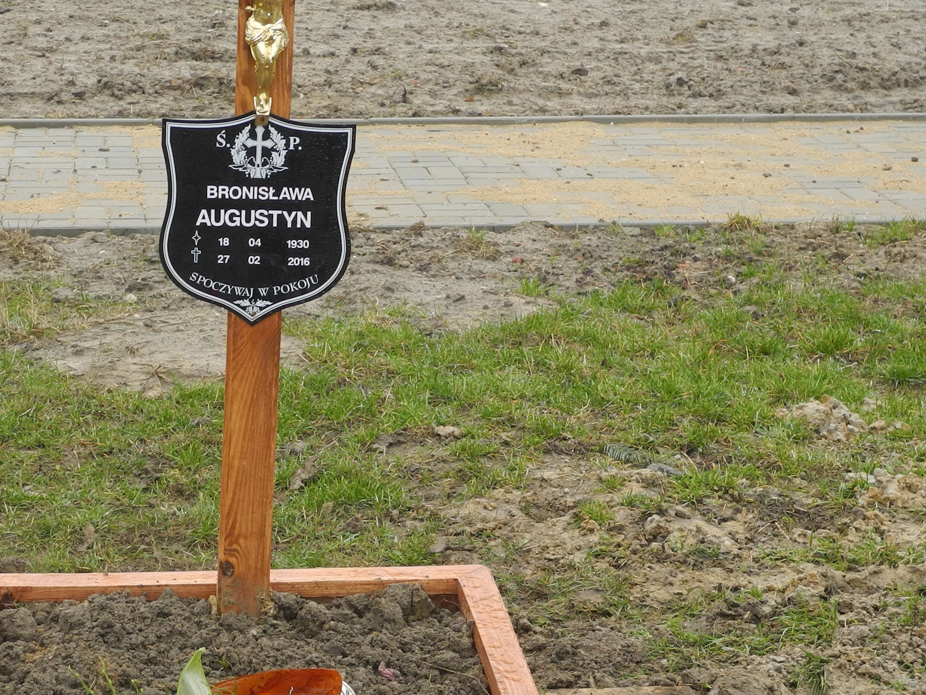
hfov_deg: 21.2
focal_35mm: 92
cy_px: 505
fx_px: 2461
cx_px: 280
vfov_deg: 16.0
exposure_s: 1/100
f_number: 3.5
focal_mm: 10.7
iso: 100
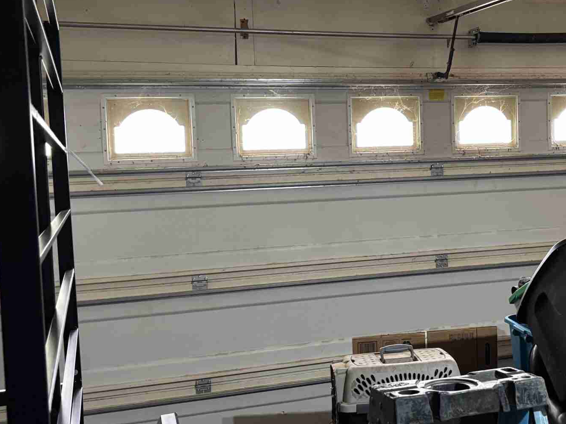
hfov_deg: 37.6
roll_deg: +0.7
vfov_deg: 29.1
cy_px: 187
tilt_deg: -0.3
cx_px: 396
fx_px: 817
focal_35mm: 50
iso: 400
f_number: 1.6
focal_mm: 5.96
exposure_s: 1/60
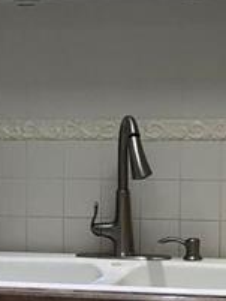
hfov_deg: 9.5
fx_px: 1348
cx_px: -43
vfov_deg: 12.7
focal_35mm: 155
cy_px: 258
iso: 40
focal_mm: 4.25
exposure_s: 1/120
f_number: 1.8
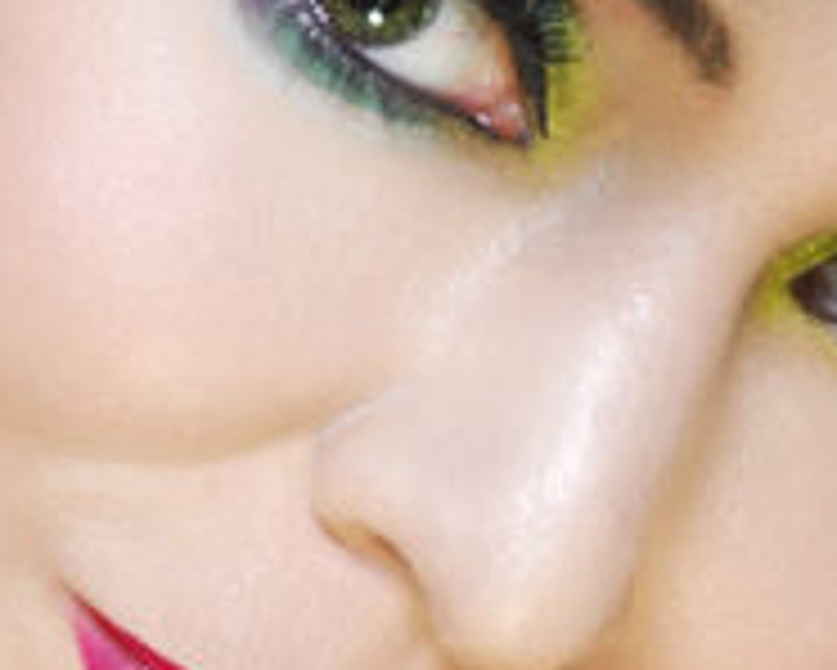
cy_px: 409
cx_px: 758
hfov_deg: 3.4
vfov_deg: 2.7
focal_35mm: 575
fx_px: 14251
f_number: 11
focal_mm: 120
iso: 100
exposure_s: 1/100
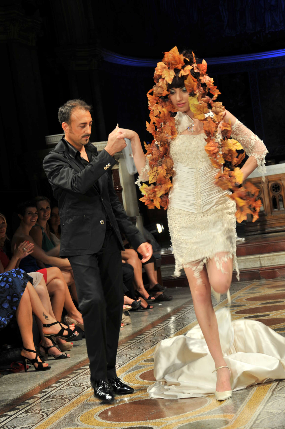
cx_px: 142
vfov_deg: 21.9
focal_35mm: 93
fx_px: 1107
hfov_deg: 14.7
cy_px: 214
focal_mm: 62
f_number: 5.6
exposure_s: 1/25
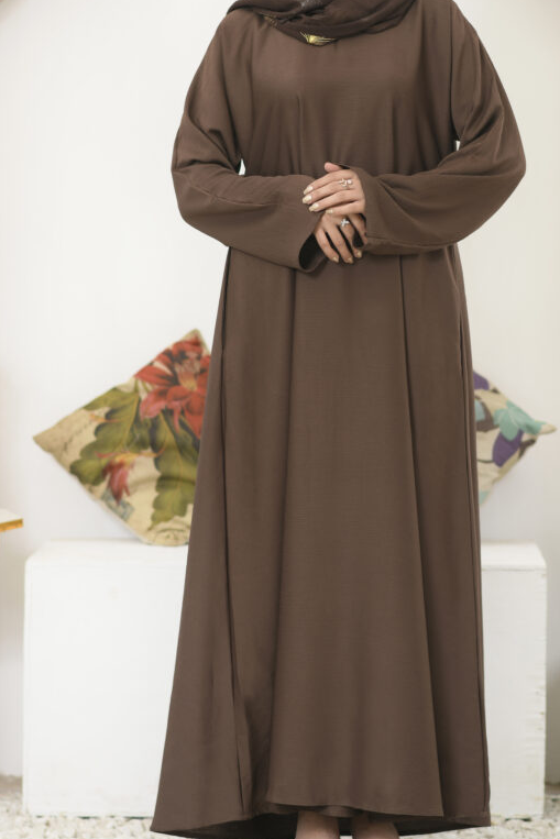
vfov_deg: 17.5
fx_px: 2729
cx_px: 321
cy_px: 324
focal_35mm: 117
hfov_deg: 11.7
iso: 80
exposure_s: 1/200
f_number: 2.8
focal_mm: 85
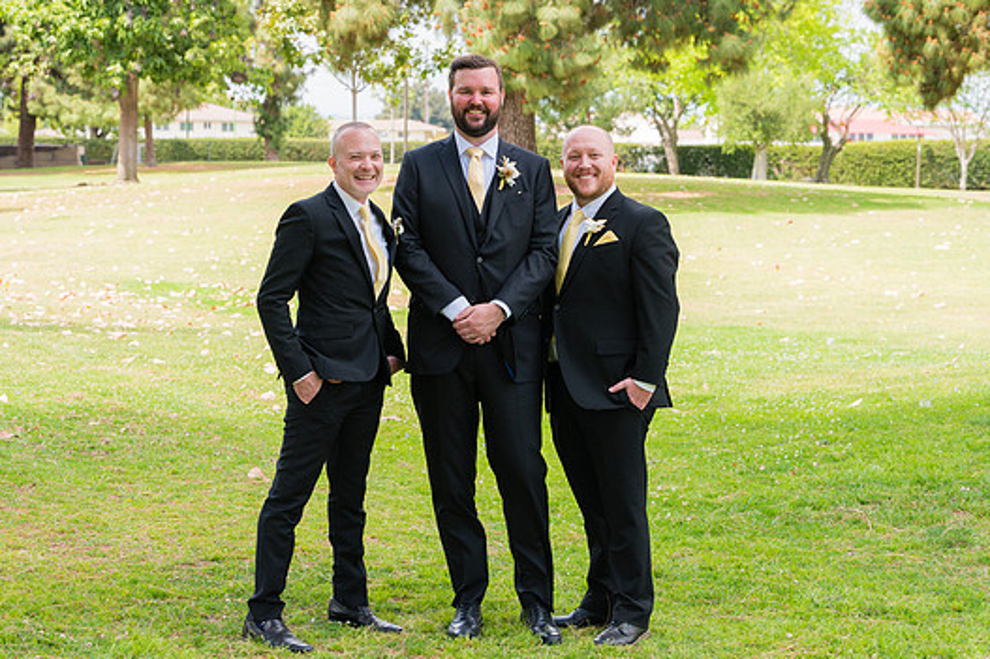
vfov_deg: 17.7
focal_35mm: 77
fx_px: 2117
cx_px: 470
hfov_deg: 26.3
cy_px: 308
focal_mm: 70
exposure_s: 1/1000
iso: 500
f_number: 5.6
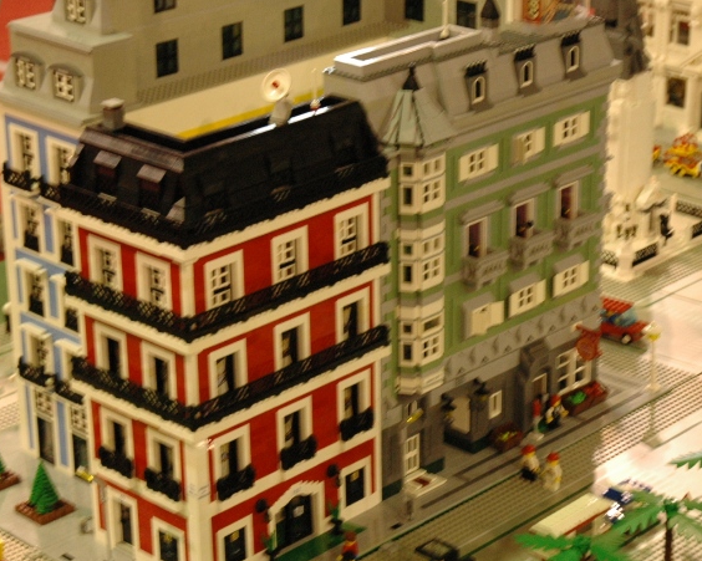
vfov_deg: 15.9
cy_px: 321
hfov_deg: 19.8
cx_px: 344
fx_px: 2015
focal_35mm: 97
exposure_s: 1/20
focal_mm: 38
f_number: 5
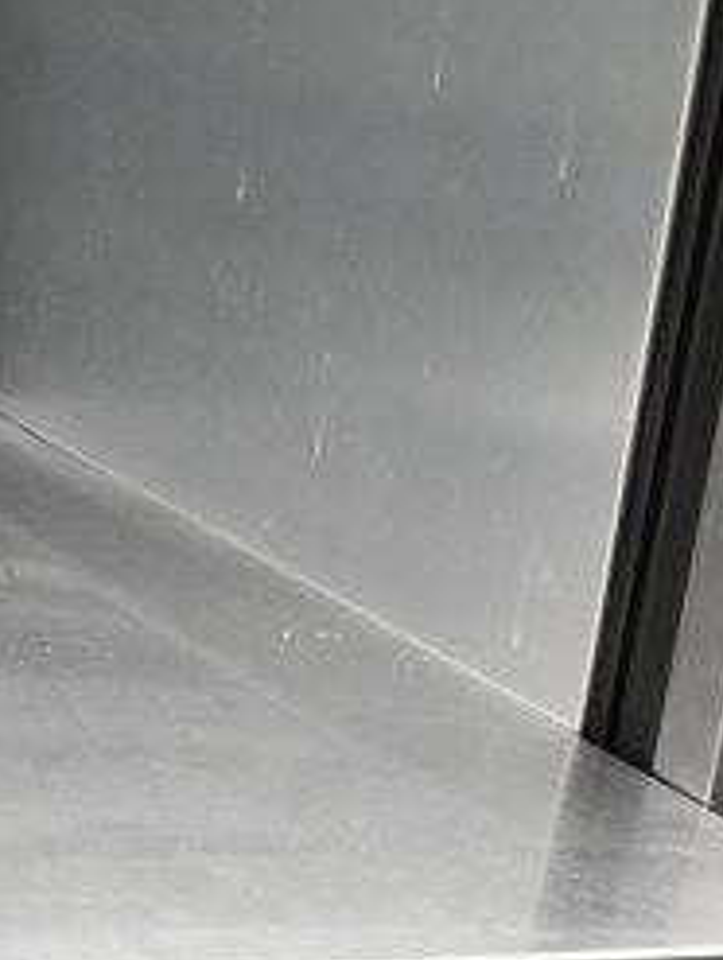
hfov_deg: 14.9
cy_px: 1634
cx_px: -132
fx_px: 2667
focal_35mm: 96
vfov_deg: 17.3
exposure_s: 1/30
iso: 1800
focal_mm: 18
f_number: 3.5
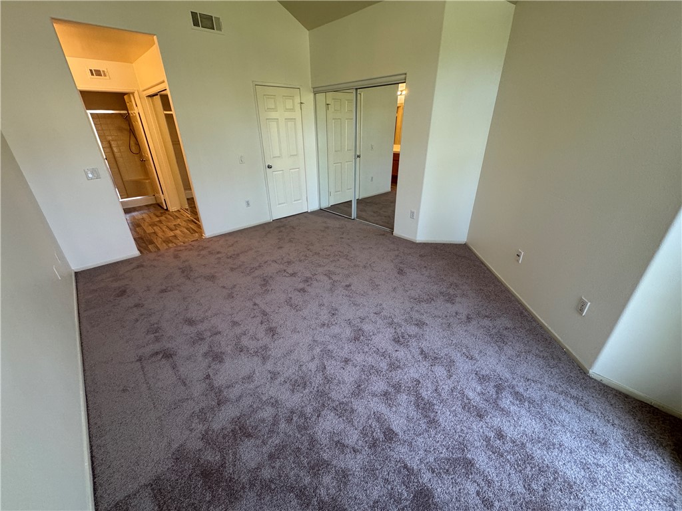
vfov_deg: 85.7
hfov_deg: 102.1
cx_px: 341
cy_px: 256
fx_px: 276
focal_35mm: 14
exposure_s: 1/120
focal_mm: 2.22
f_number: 2.2
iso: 200
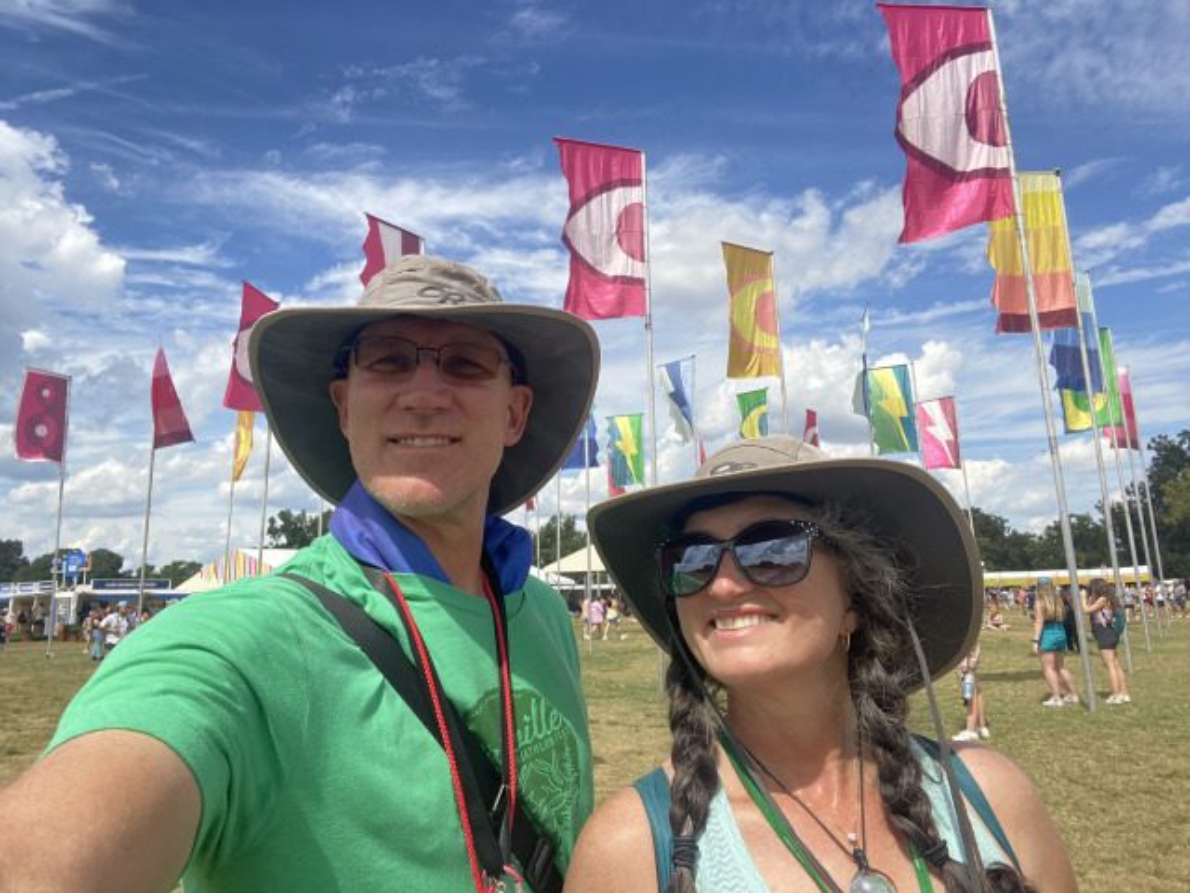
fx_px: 791
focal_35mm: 23
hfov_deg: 73.9
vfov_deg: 58.9
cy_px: 446
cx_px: 595
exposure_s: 1/667
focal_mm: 2.71
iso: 25
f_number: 2.2
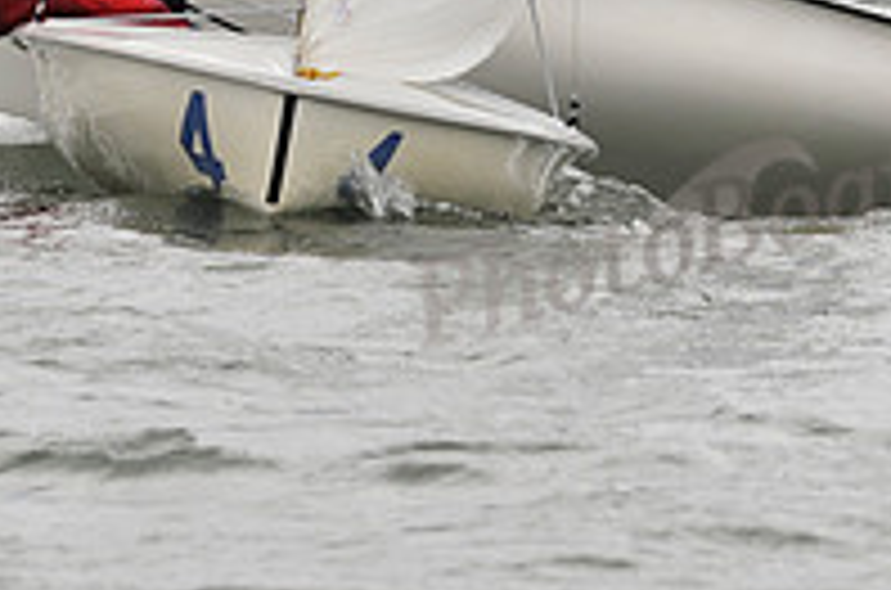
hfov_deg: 2.7
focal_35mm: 769
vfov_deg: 1.8
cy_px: 61
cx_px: 180
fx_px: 18999
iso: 200
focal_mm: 175
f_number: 9
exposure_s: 1/640
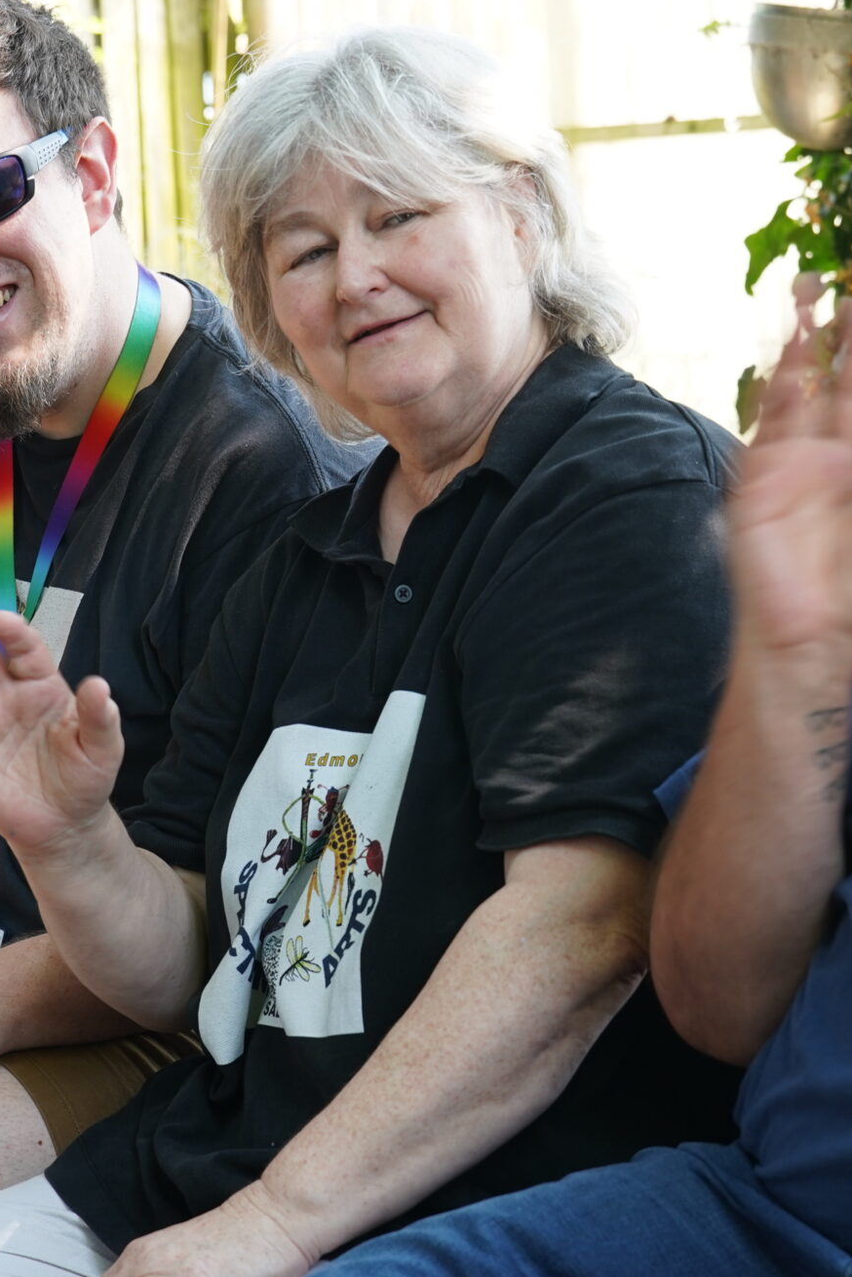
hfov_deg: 10.8
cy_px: 510
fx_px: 4506
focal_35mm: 127
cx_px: 548
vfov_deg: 16.1
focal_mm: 65
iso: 400
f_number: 7.1
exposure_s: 1/60
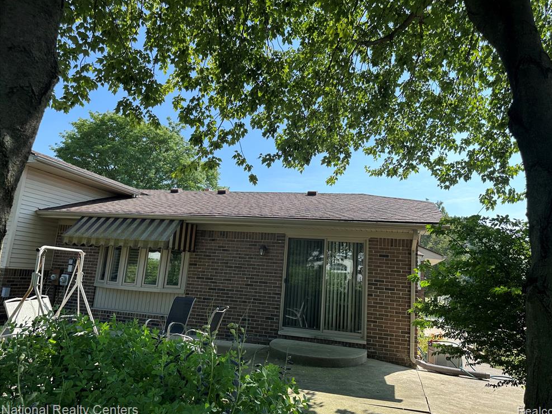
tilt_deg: +11.1
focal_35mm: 25
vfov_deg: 54.9
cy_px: 204
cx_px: 286
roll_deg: -5.0
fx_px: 399
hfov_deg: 69.4
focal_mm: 6.86
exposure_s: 1/1473
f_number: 1.78
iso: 80
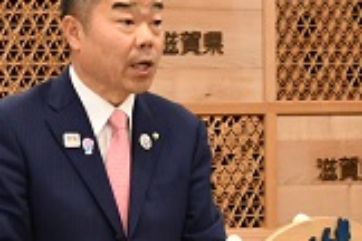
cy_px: 102
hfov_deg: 8.8
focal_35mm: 232
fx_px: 2333
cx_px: 447
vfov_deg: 5.9
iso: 1400
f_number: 4.8
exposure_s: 1/125
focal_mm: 50
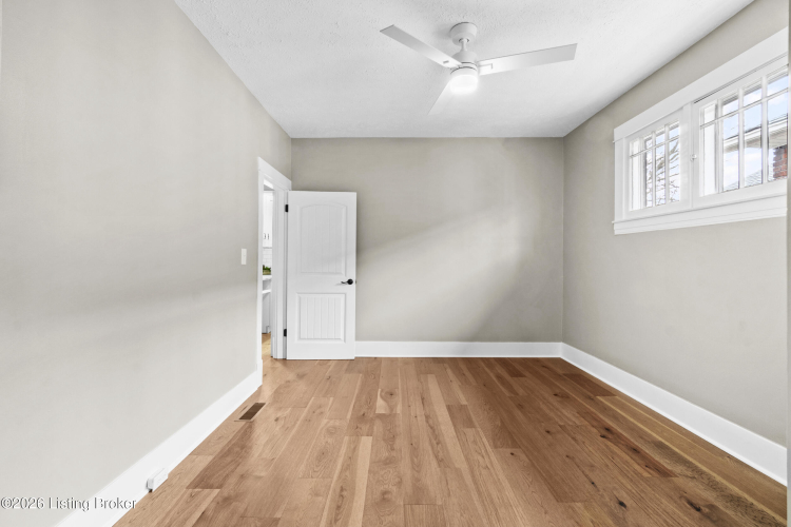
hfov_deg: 100.4
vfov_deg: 77.3
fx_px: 330
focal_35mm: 15
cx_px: 396
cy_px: 264
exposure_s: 1.3
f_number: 11
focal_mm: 10
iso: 400
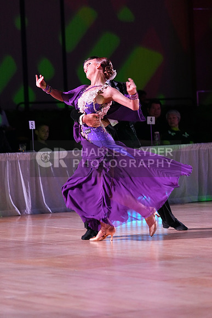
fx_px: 1262
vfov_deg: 14.3
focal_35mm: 143
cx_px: 106
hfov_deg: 9.6
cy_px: 159
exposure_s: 1/320
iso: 5000
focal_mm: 143
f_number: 4
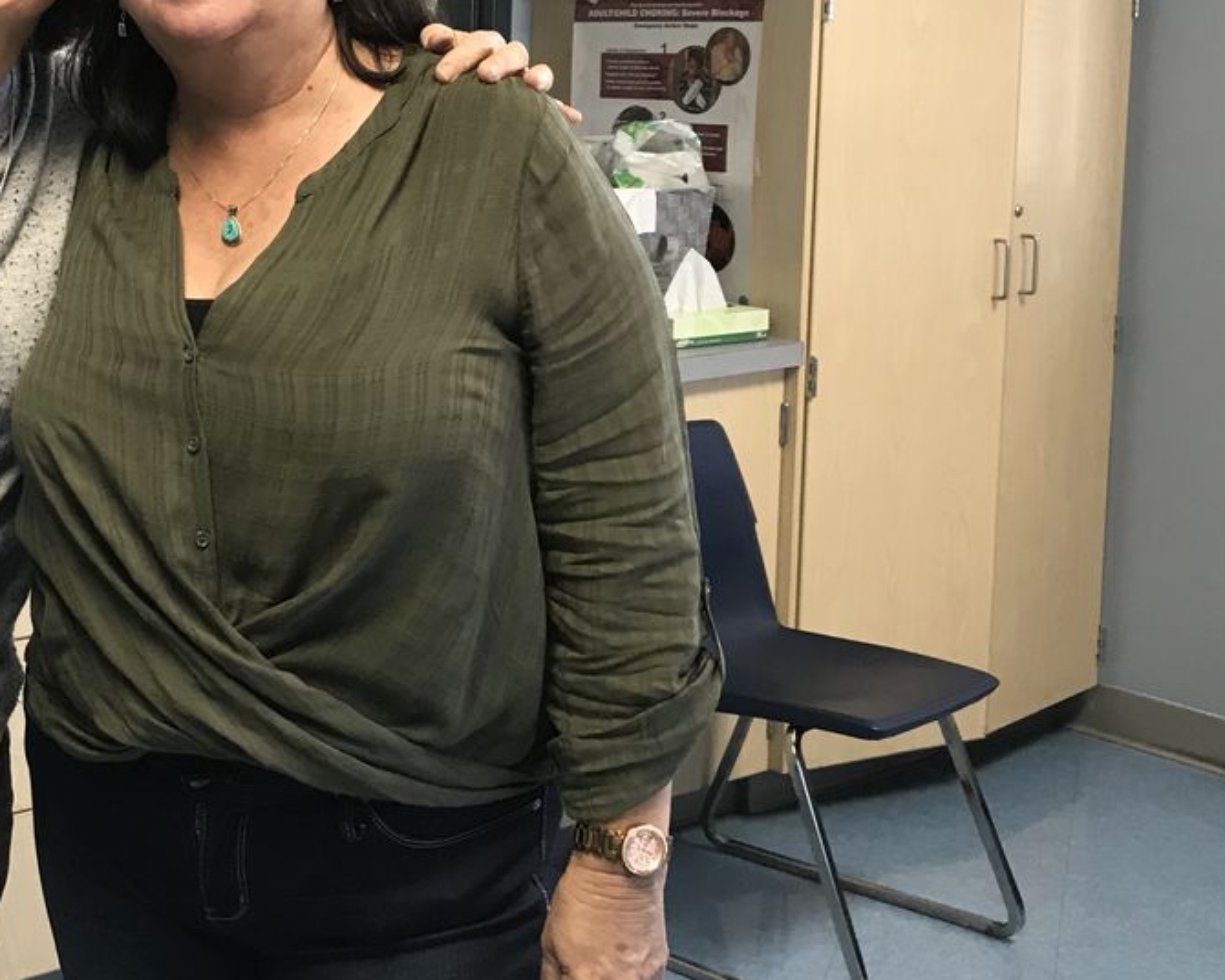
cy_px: 219
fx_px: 2248
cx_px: 64
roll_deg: -1.0
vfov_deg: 24.3
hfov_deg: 28.9
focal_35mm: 62
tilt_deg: -5.5
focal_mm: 3.99
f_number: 1.8
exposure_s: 1/20
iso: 40
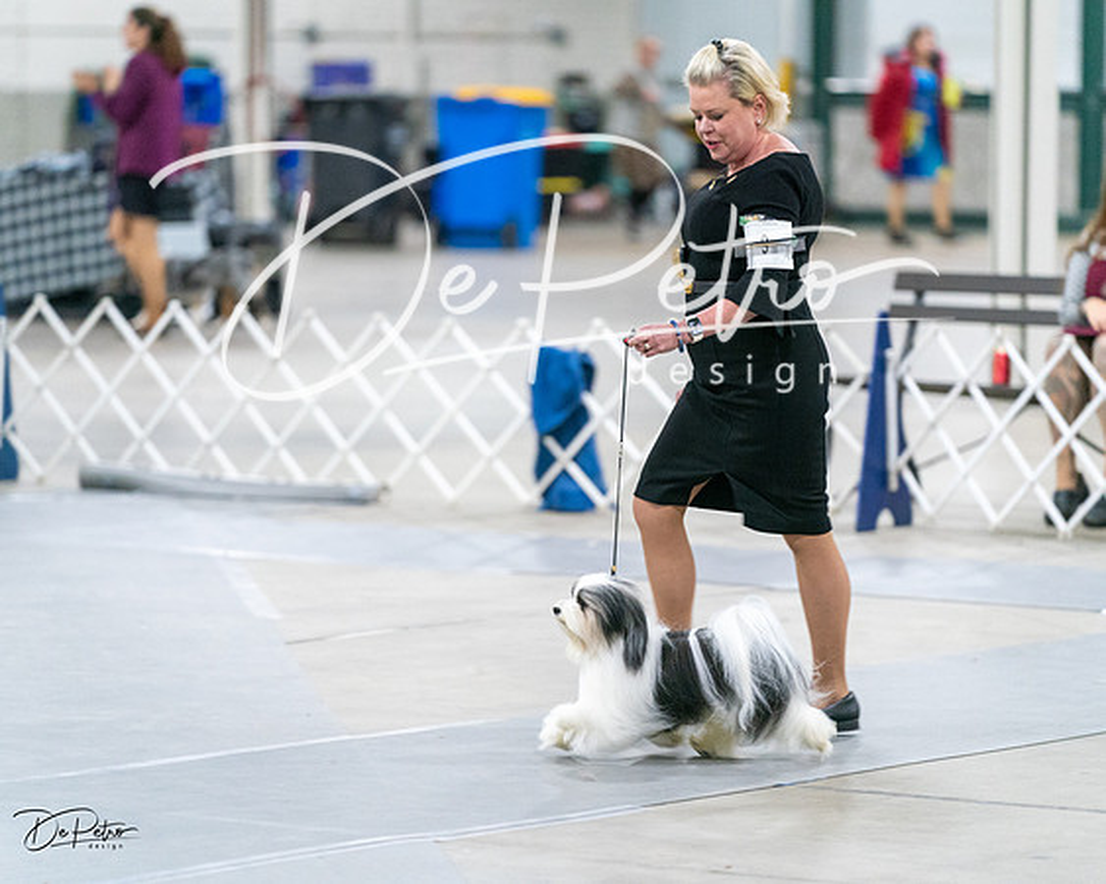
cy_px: 442
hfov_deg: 9.6
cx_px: 553
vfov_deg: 7.7
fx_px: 6596
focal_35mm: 202
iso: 4000
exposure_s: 1/200
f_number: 2.8
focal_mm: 179
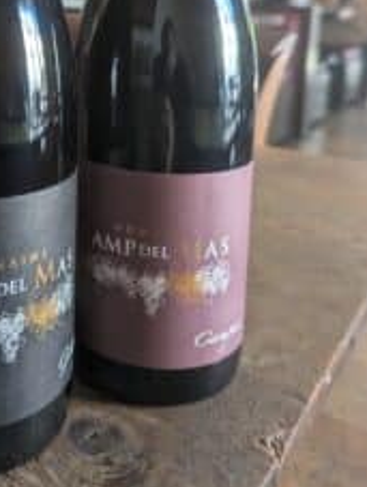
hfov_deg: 33.4
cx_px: 71
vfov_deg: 42.0
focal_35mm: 42
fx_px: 592
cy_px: 73
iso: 108
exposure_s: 1/23.8
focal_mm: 6.81
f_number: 1.85
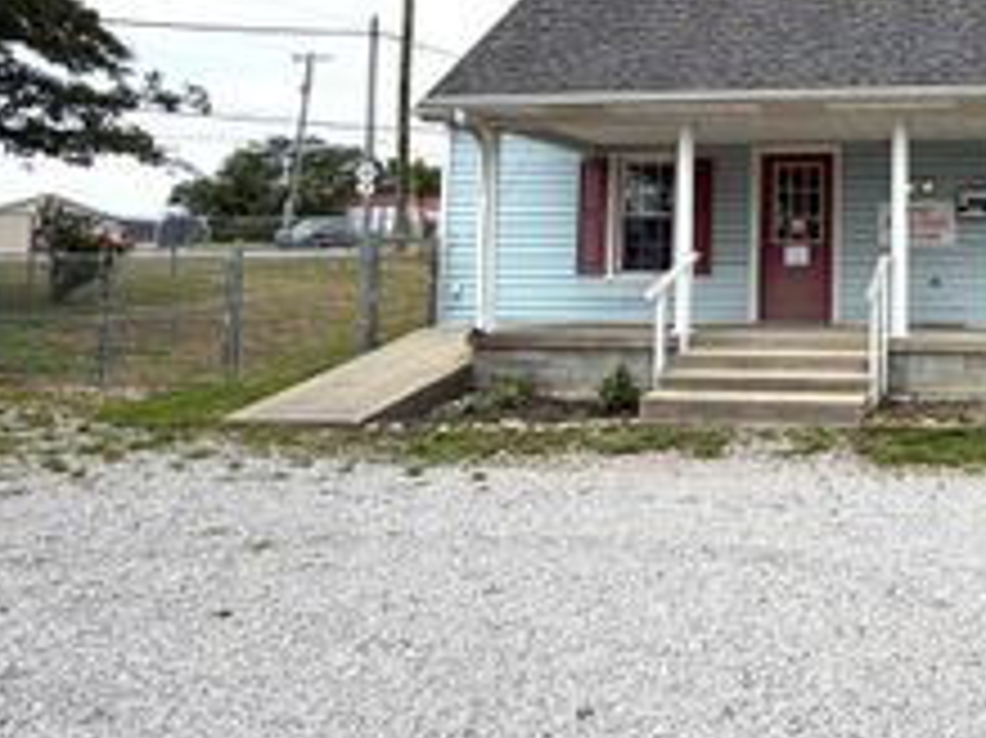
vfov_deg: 43.3
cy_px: 227
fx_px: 911
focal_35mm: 32
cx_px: 936
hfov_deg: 48.9
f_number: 2.2
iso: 20
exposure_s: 1/1368
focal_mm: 2.22
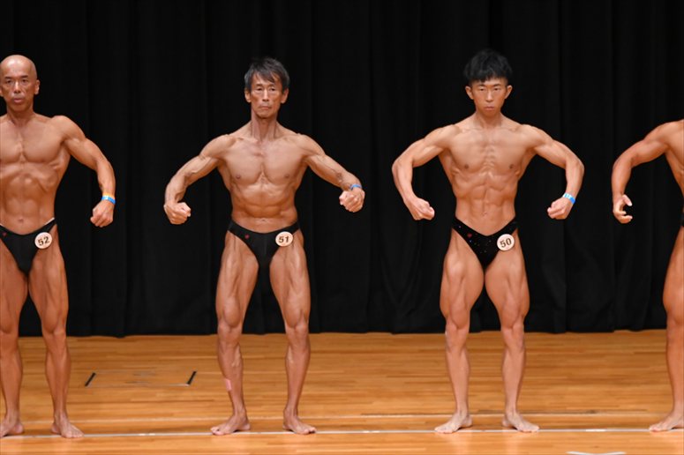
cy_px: 228
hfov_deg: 7.2
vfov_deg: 4.8
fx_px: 5412
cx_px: 342
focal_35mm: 285
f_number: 5.6
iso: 3200
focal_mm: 190
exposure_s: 1/400
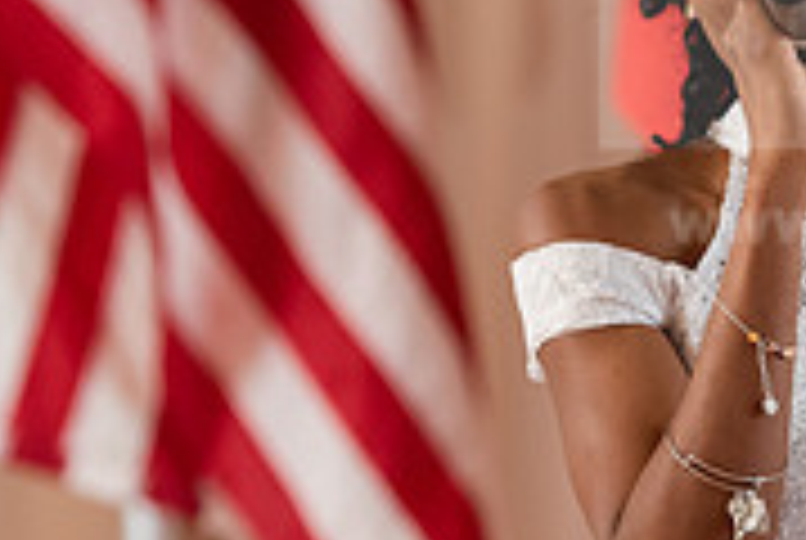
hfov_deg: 5.3
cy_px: 317
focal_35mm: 388
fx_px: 8701
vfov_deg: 3.6
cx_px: 464
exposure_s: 1/200
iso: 2000
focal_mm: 120
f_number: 3.2
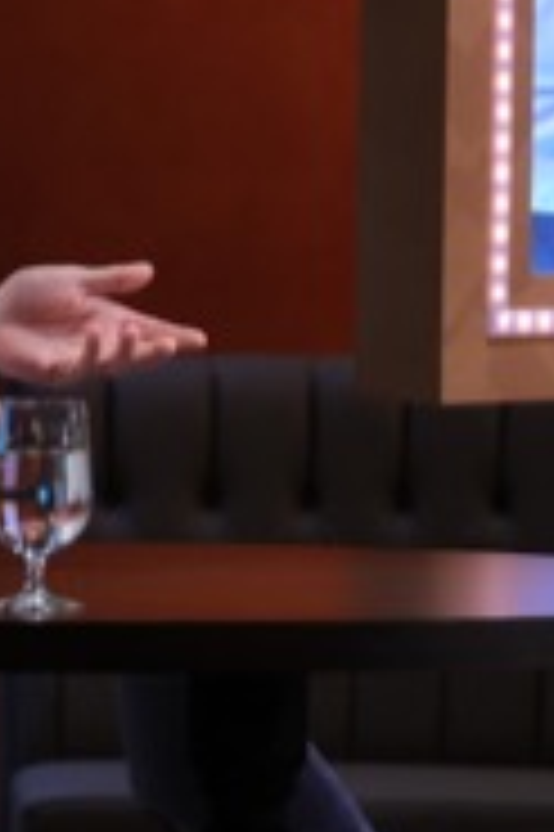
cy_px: 124
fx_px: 7007
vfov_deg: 6.8
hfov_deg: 4.5
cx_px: 203
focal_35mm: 303
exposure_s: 1/80
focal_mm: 74.4
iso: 800
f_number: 3.2
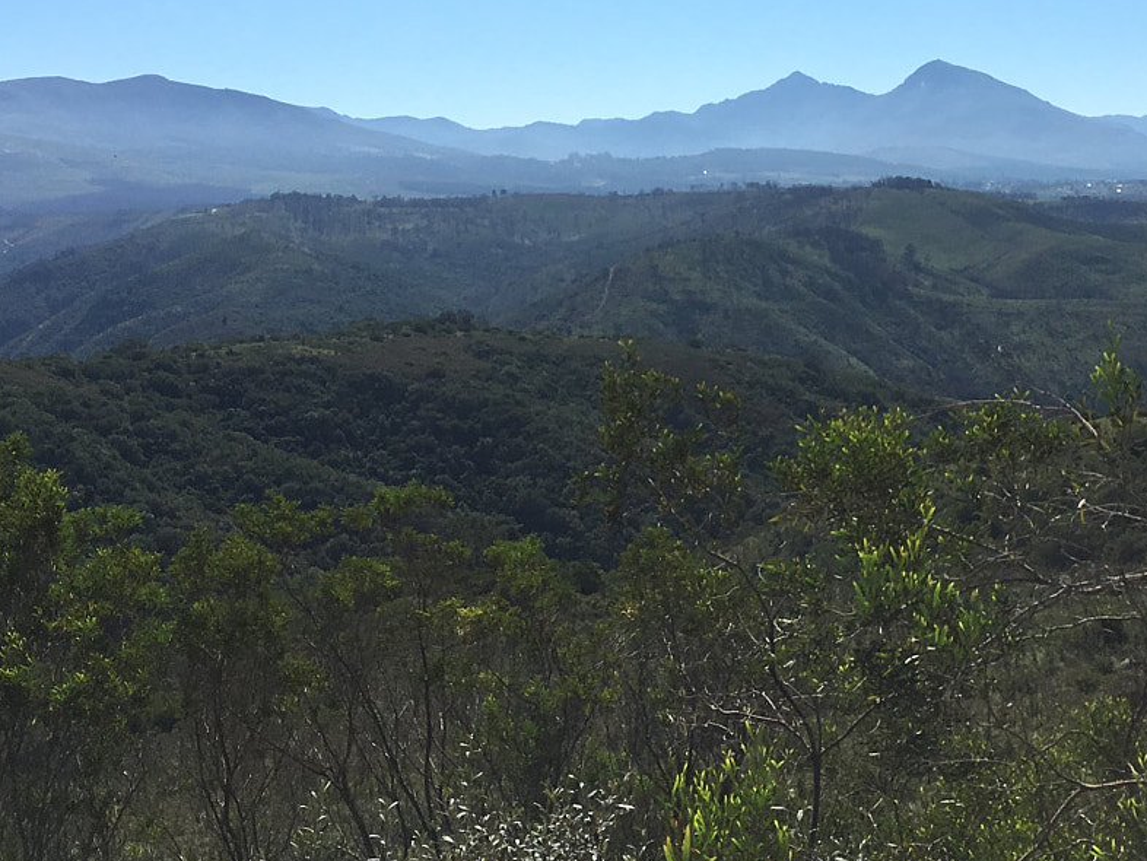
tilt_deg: +1.9
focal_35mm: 59
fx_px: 1956
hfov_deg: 32.5
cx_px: 712
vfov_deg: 24.4
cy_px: 169
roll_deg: +1.7
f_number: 2.2
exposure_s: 1/2747
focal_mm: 4.15
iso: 25
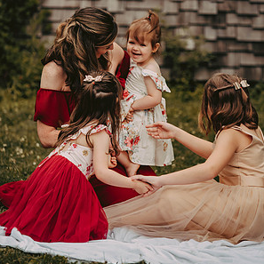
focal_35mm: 206
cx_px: 132
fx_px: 1777
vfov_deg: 8.5
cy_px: 86
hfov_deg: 8.5
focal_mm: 160
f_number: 2.8
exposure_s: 1/4000
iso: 640
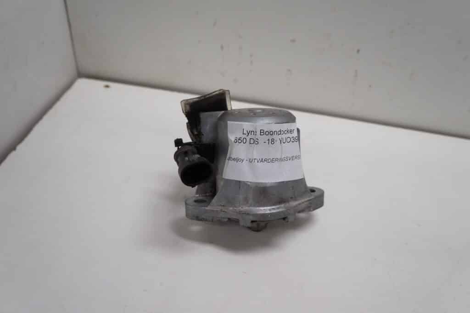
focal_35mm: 30
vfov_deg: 43.6
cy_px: 156
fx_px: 392
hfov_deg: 61.9
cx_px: 235
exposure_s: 1/60
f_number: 5
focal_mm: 20
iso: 160
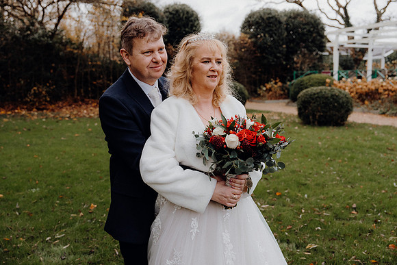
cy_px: 132
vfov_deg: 36.9
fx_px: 397
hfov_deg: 53.1
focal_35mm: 36
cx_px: 198
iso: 1600
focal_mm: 36
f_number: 3.5
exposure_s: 1/250
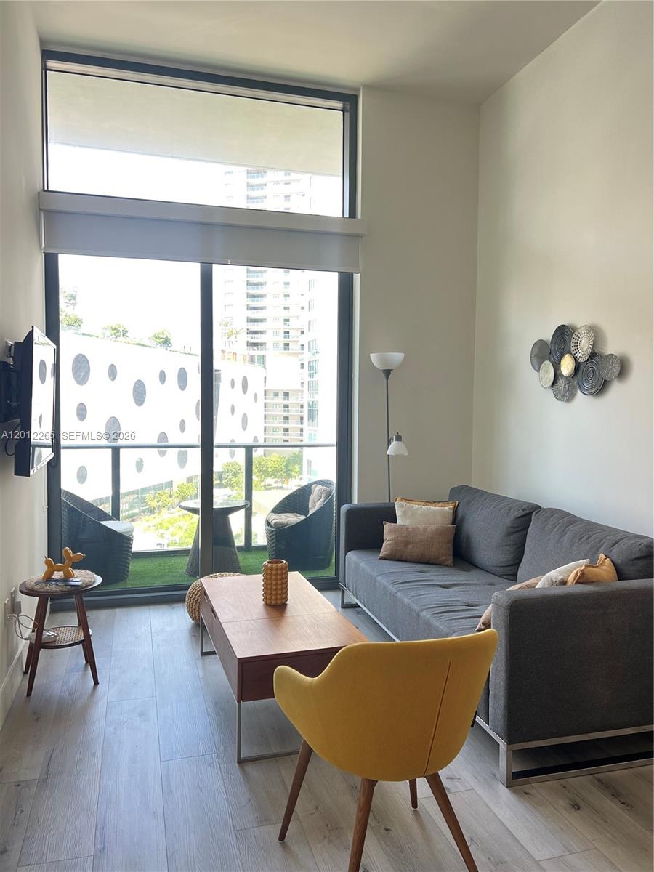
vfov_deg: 67.3
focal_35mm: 26
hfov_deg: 53.1
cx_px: 327
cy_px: 436
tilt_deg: -2.0
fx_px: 655
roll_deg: -0.3
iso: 125
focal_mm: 5.7
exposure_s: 1/120
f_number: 1.5
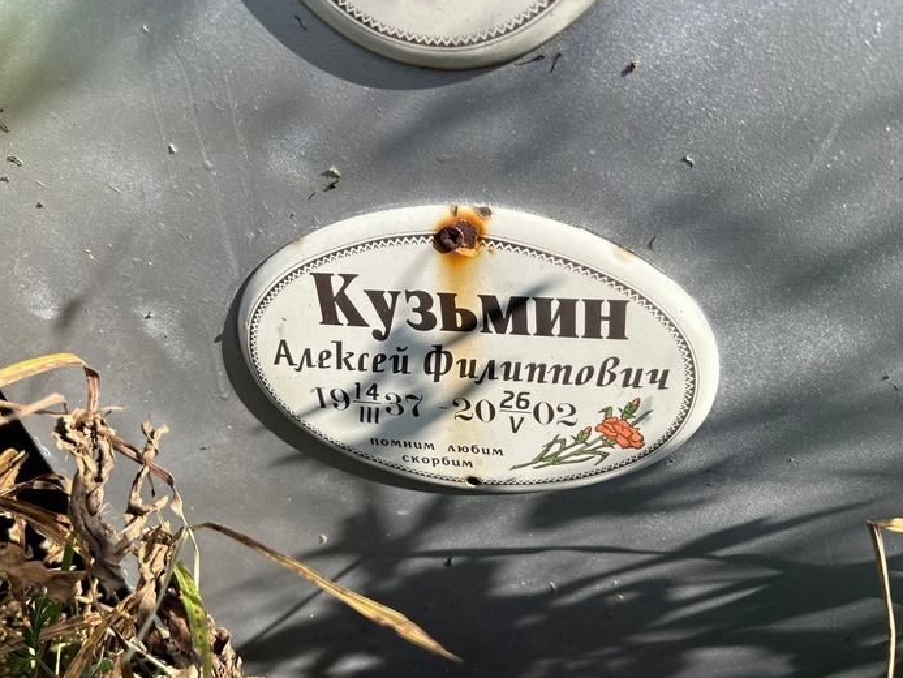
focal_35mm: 30
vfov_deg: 46.8
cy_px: 353
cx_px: 456
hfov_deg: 60.0
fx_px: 783
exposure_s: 1/2008
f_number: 1.5
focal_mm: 5.7
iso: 50
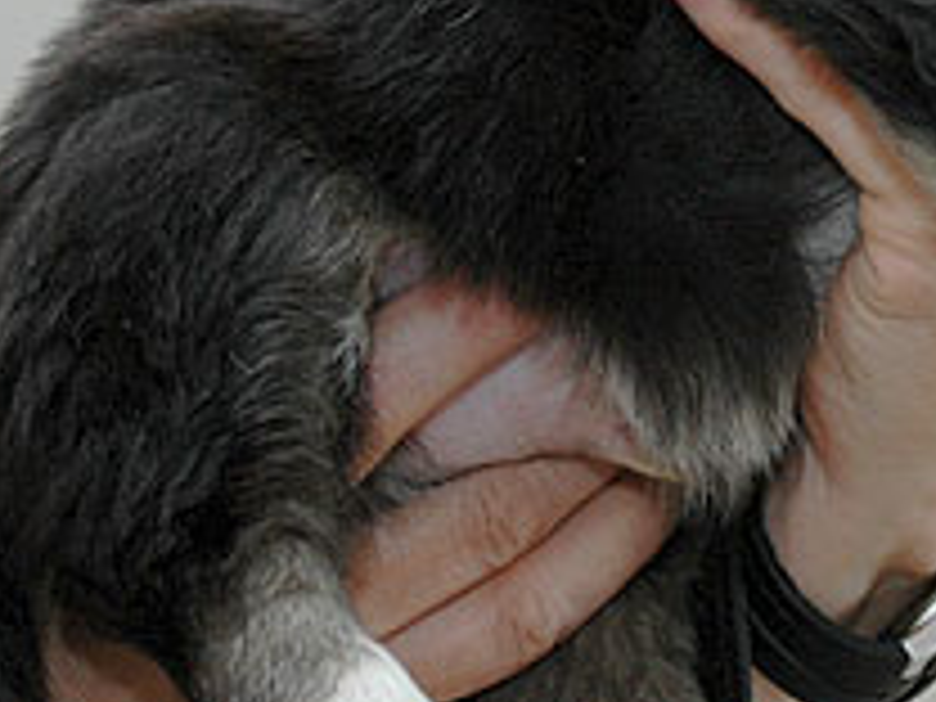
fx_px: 3931
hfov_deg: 13.5
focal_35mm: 145
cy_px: 230
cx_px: 824
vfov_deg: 10.2
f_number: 5
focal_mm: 35
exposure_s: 1/60
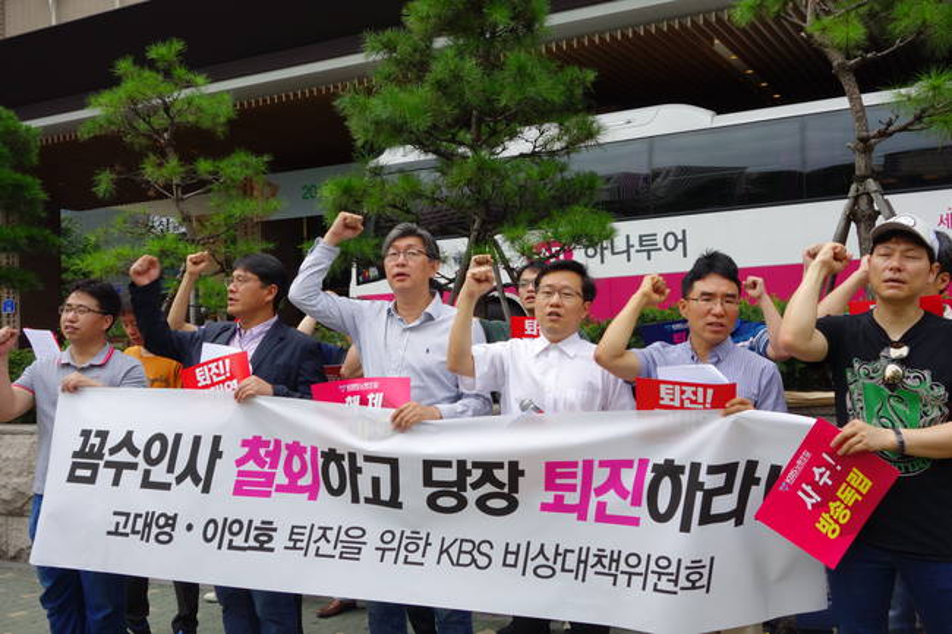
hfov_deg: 50.7
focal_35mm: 38
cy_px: 317
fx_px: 1005
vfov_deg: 35.0
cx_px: 476
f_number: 5.6
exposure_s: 1/200
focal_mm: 14.23
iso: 125
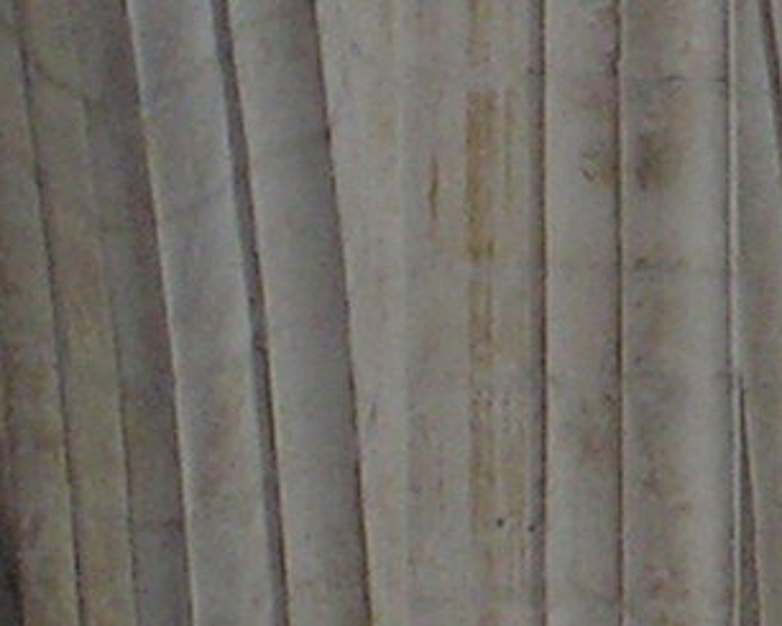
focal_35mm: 523
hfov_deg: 3.6
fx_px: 12108
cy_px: 102
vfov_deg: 3.0
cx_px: 2484
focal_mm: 13.4
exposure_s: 1/80
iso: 200
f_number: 3.3
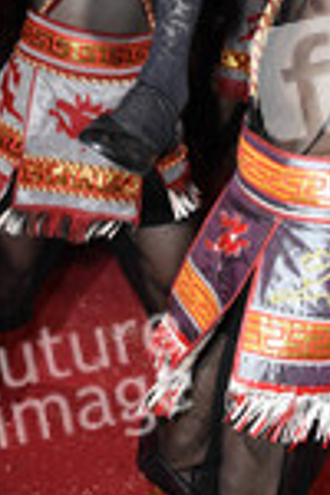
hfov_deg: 18.9
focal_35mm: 72
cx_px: 119
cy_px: -102
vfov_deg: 25.2
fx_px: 990
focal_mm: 18
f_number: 6.3
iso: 1600
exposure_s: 1/160
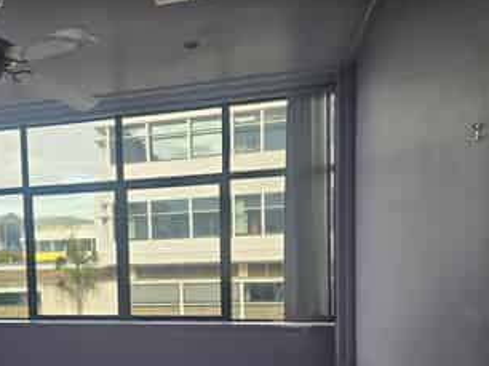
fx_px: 522
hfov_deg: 47.7
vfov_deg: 37.3
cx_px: 105
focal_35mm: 37
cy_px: 290
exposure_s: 1/100
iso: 80
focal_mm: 5.4
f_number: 1.8
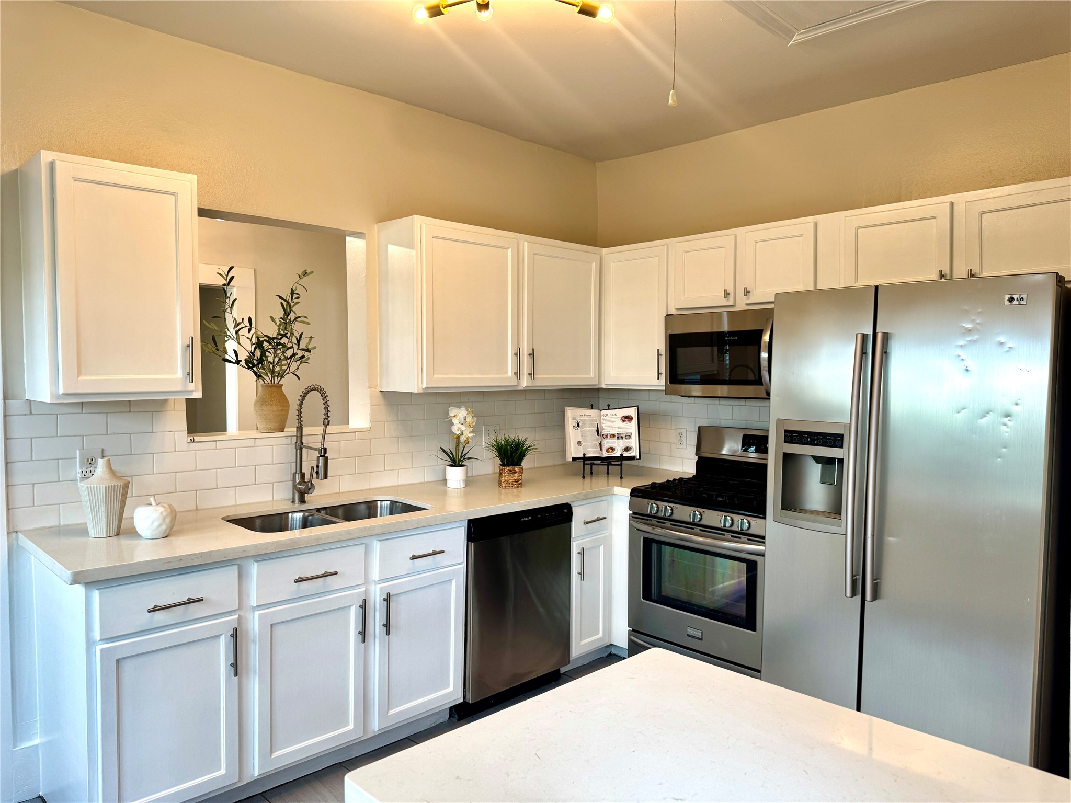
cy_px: 402
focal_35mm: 24
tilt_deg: -3.0
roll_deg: -0.3
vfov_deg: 56.8
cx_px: 536
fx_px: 743
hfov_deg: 71.6
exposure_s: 1/120
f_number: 1.78
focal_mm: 6.76
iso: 100
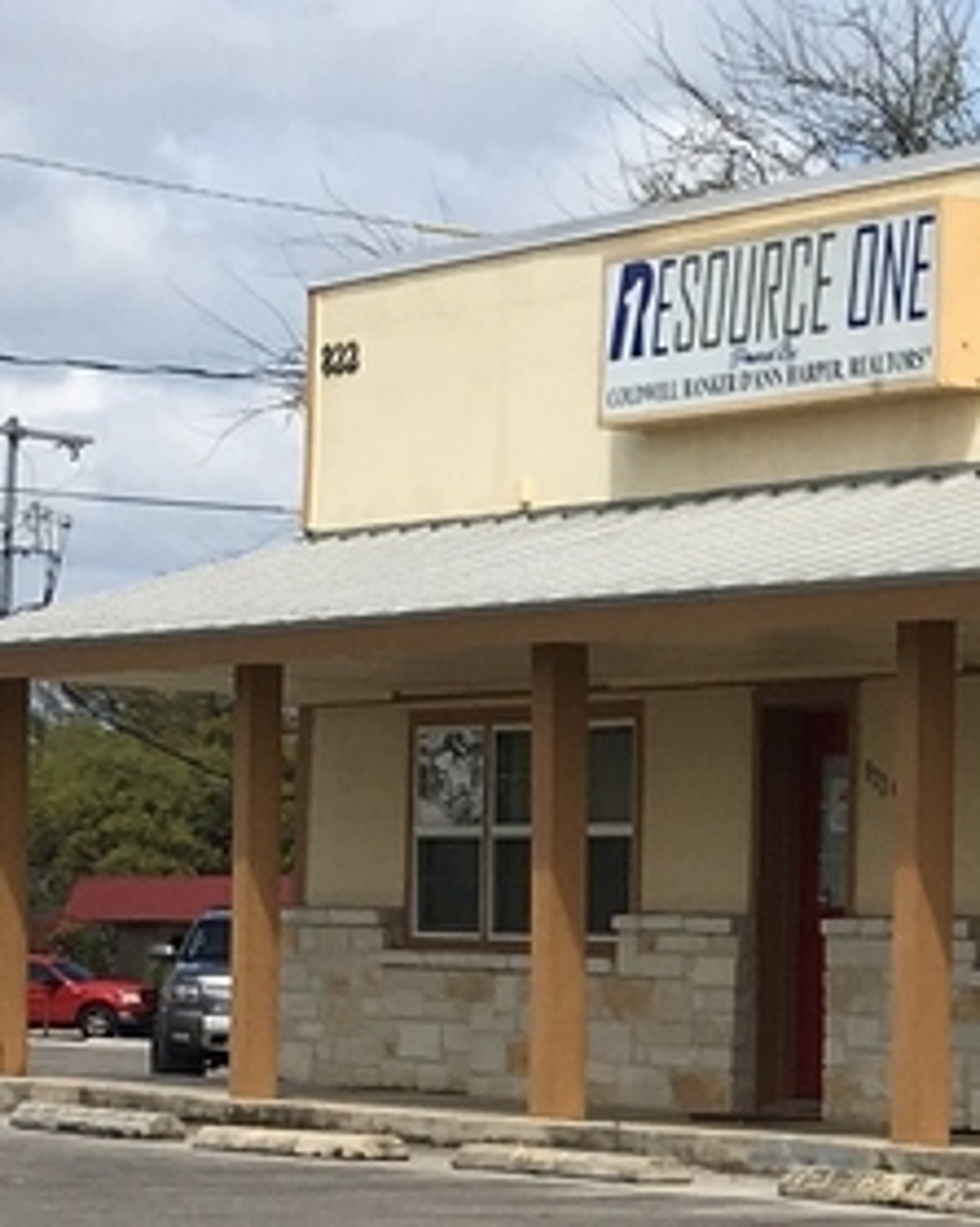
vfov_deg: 13.0
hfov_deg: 9.7
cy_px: 1227
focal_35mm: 146
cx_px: 2083
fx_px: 5296
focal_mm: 4.15
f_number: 2.2
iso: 25
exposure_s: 1/2198
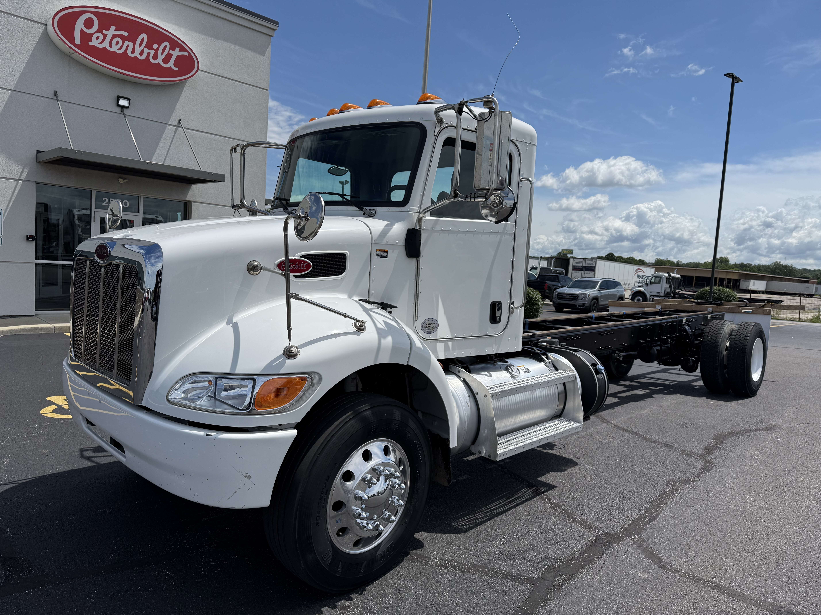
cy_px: 308
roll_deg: -3.7
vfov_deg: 56.8
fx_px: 569
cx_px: 410
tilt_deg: -3.4
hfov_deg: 71.6
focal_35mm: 24
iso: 80
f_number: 1.78
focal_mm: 6.76
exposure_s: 1/8130
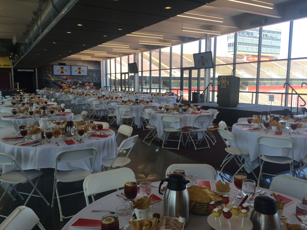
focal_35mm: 29
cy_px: 115
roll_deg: +0.8
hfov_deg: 61.7
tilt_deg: -9.3
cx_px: 154
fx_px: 257
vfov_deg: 48.2
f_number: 2.2
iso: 32
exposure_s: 1/311
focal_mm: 4.15
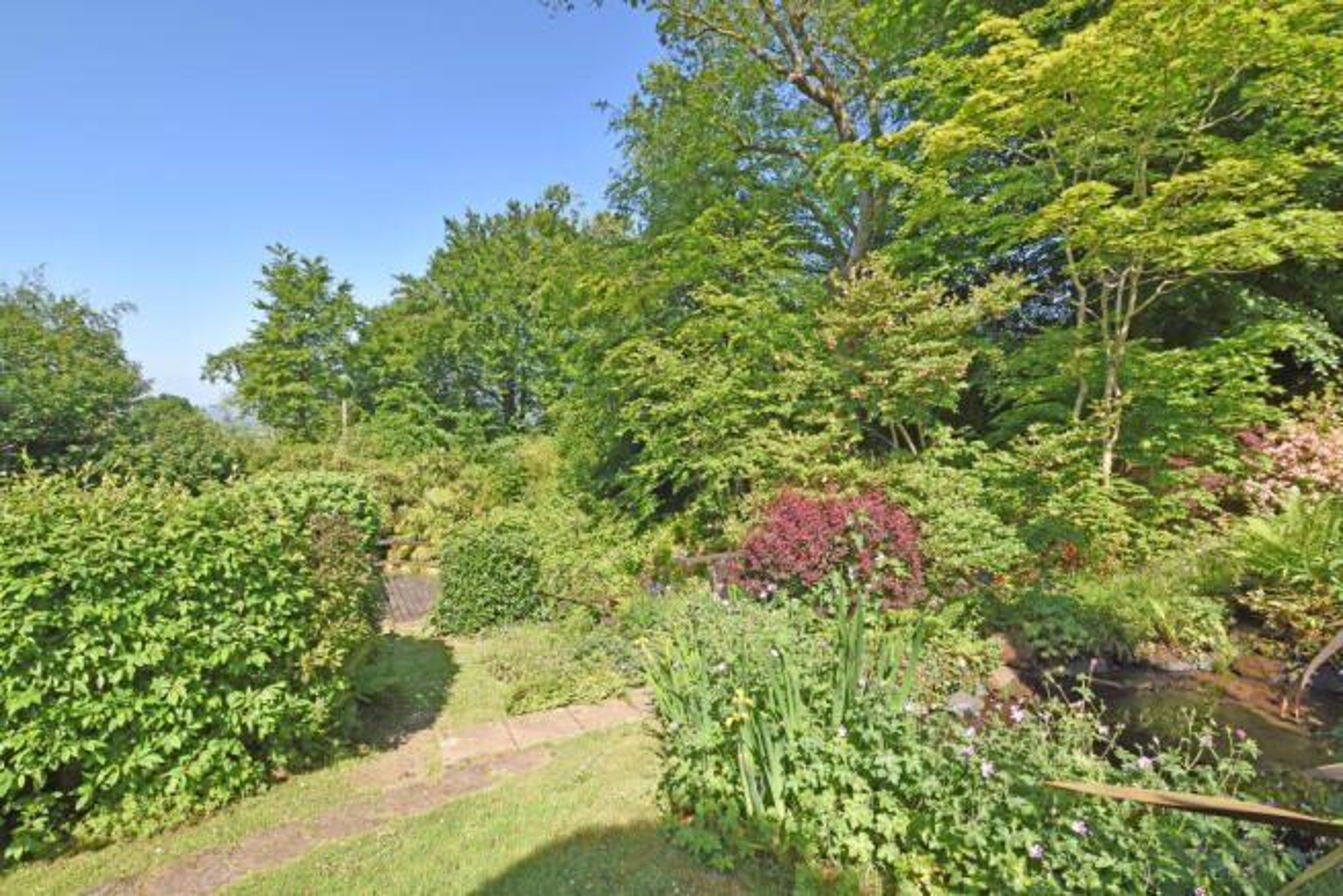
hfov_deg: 100.4
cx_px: 672
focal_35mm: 15
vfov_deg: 77.4
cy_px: 448
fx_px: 560
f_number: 8
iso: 200
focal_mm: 10
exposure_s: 1/250
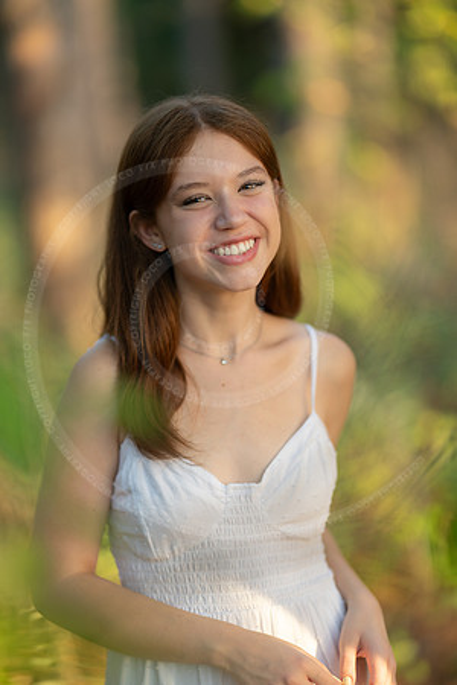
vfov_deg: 23.9
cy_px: 342
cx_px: 228
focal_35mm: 85
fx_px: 1618
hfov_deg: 16.1
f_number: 1.2
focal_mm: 85
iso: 160
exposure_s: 1/400
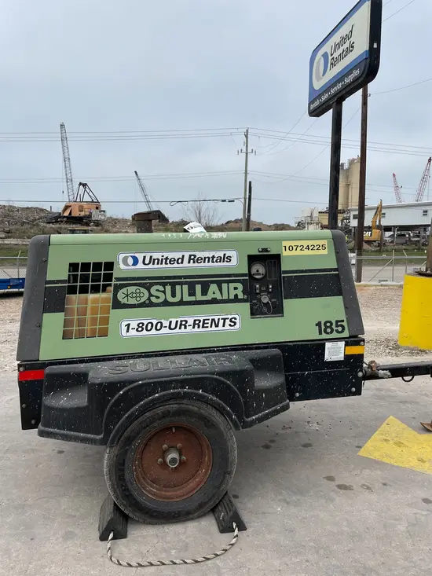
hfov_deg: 53.1
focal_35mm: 26
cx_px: 216
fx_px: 433
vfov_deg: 67.3
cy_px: 288
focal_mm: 4.2
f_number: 1.6
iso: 50
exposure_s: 1/5814
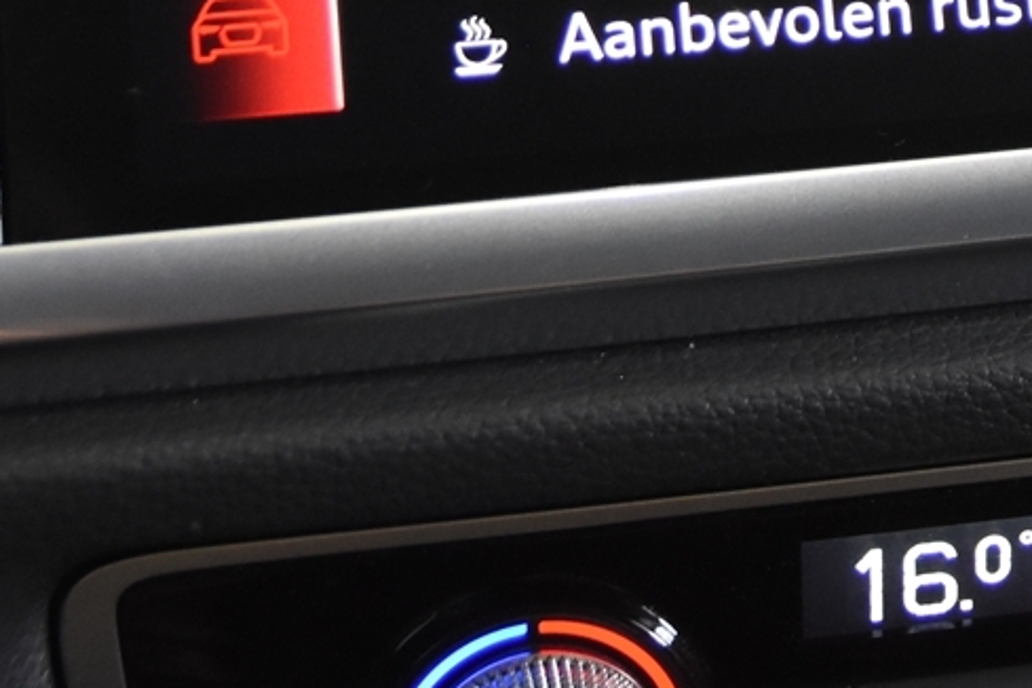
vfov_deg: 8.7
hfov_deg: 13.0
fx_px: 4386
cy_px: -485
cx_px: 1287
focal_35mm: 153
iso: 2000
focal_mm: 26
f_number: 3.2
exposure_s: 1/40
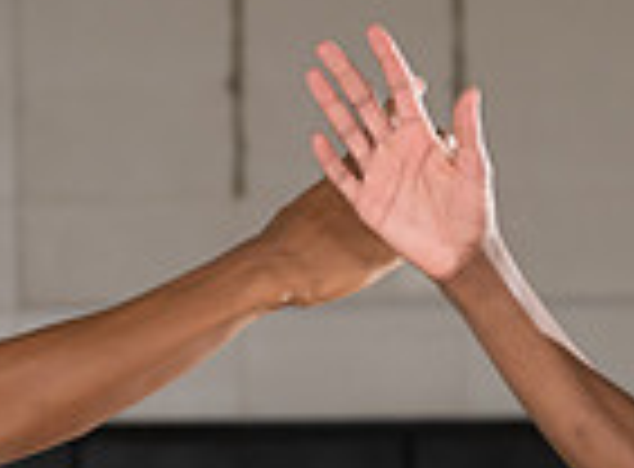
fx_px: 9686
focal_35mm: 532
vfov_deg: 2.8
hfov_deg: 3.7
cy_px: 329
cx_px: 515
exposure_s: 1/125
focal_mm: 98
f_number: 5.6
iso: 400
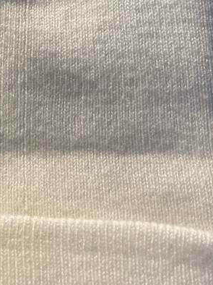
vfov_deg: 29.2
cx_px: 9
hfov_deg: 21.6
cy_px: 95
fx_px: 542
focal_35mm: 66
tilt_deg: -80.3
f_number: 1.6
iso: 125
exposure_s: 1/100
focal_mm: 4.2
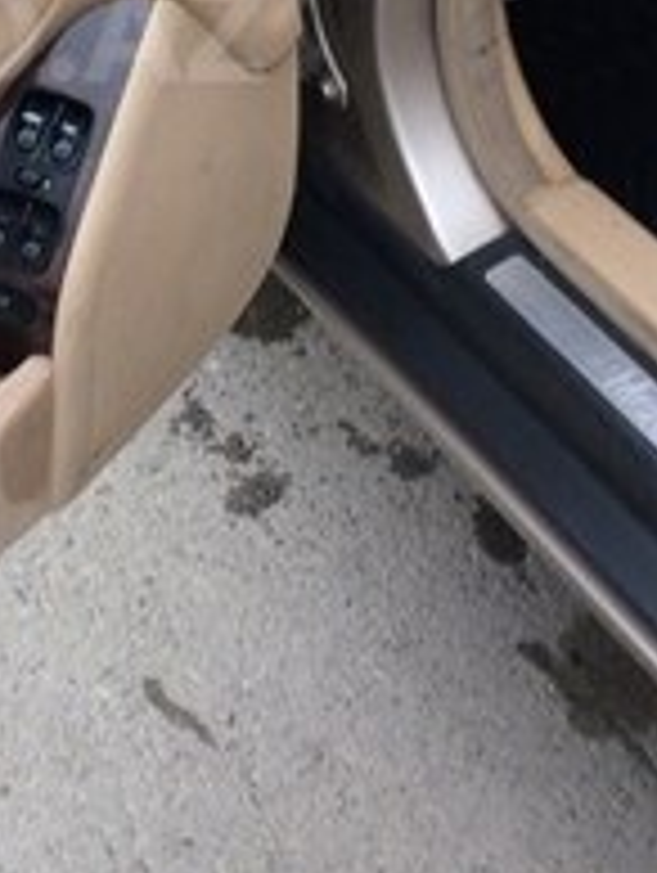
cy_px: 32
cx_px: -81
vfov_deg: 25.2
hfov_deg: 19.1
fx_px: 1869
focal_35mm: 74
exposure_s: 1/100
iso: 50
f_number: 2.2
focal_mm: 4.15
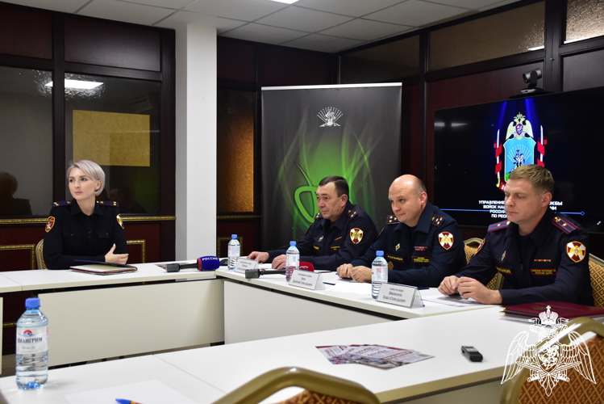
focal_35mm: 39
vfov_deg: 34.2
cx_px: 302
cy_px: 202
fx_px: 655
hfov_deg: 49.5
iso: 1600
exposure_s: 1/125
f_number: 5
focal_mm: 26
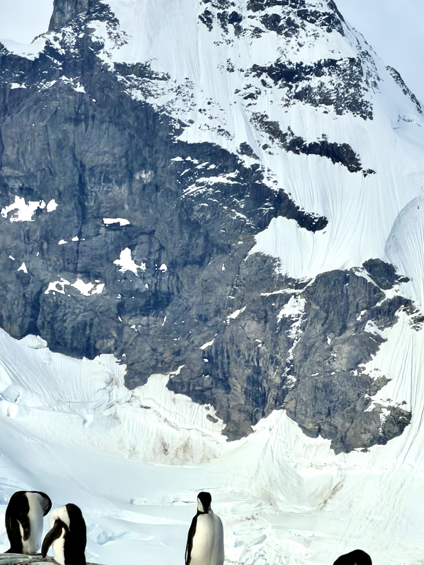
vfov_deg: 6.0
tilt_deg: +3.3
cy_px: 265
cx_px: 180
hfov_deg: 4.5
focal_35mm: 331
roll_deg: +1.2
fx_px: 5406
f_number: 2.8
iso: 20
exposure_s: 1/1842
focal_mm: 16.89
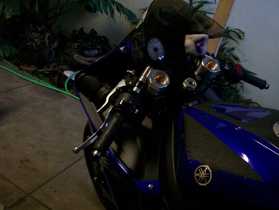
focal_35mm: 36
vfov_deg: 39.7
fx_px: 290
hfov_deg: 51.4
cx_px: 140
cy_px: 105
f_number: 2.7
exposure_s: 1/8
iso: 160
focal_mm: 6
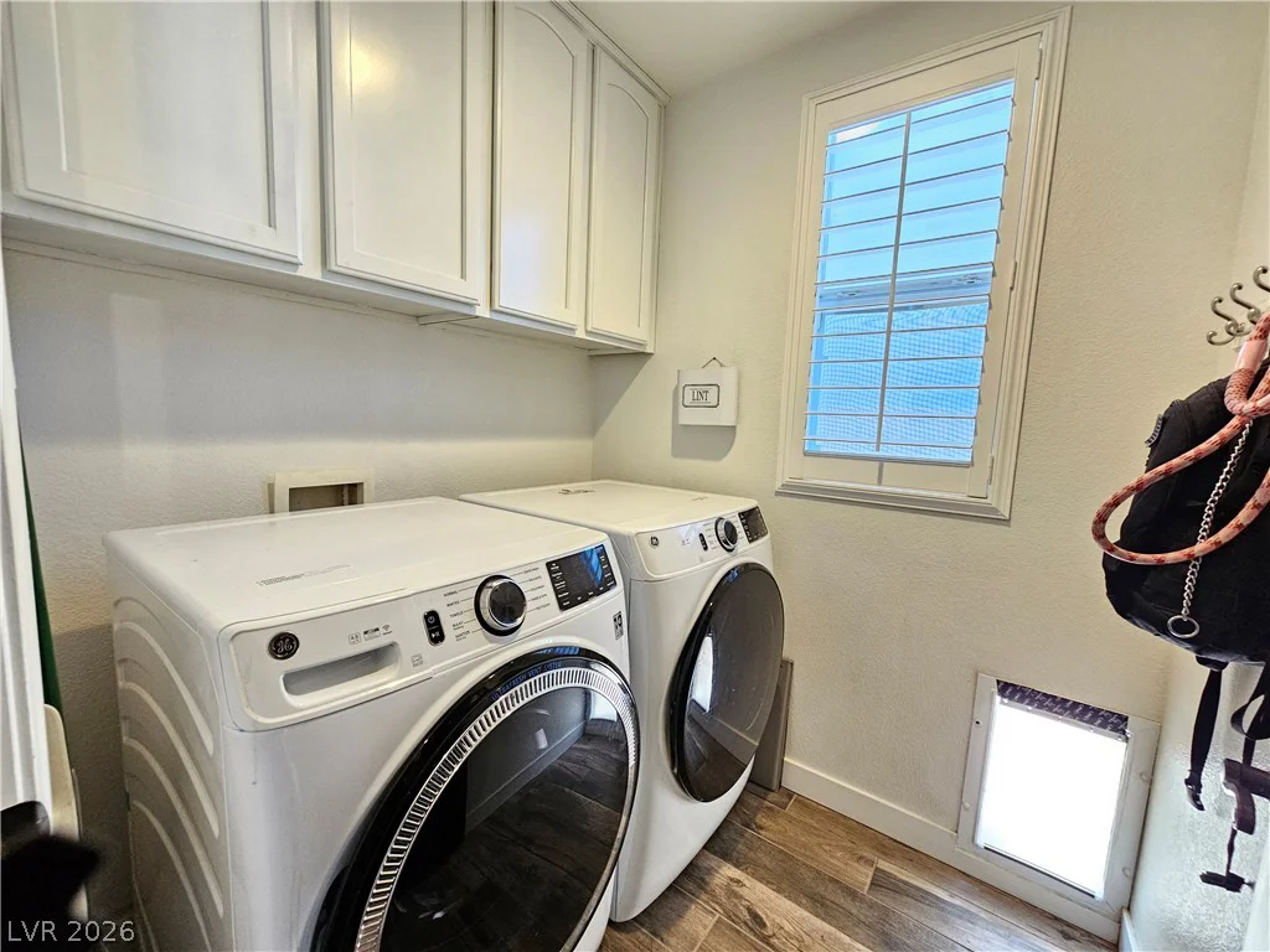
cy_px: 476
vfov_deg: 89.9
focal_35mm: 13
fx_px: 477
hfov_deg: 106.2
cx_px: 635
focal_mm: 2.2
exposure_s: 1/30
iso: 400
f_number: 2.2
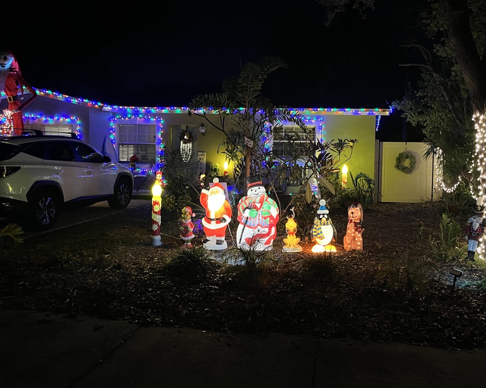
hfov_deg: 55.4
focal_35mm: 32
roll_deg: -1.1
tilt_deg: -3.2
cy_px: 169
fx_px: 460
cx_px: 279
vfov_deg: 45.7
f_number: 1.6
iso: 800
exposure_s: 1/30
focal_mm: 5.1
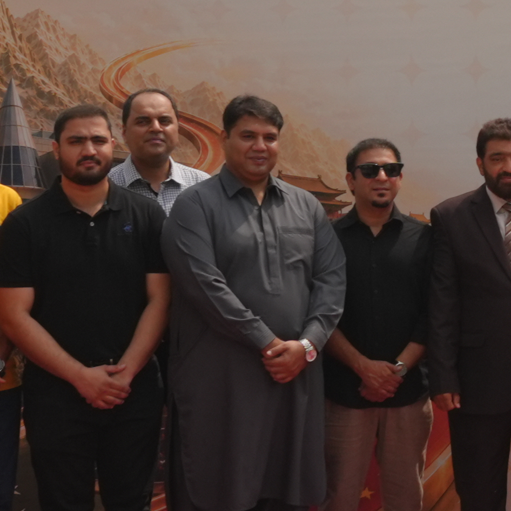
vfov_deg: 11.7
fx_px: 2488
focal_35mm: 149
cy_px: 99
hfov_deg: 10.9
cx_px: 942
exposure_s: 1/5000
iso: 640
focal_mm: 24
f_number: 5
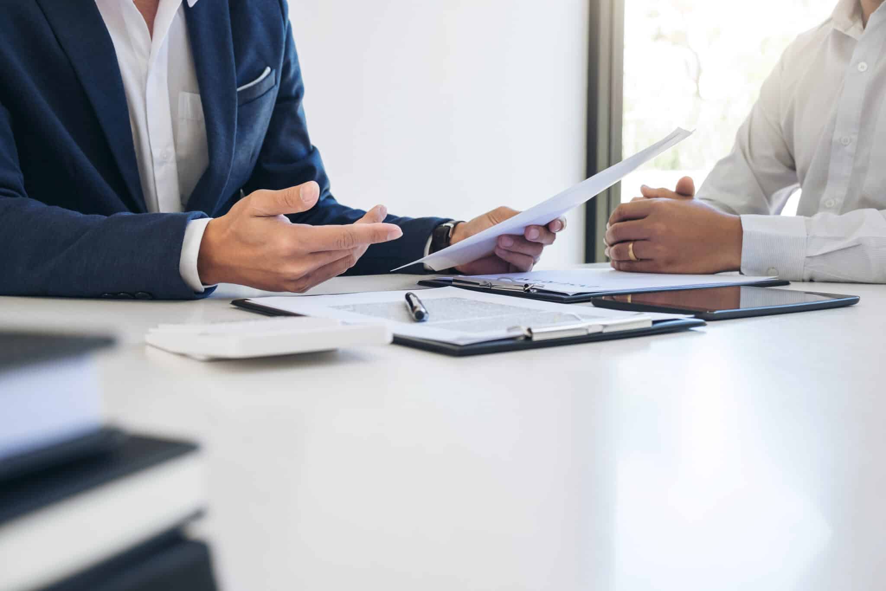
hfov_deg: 46.4
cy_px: 296
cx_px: 443
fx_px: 1034
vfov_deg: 31.9
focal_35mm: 42
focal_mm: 27.7
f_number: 4
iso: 320
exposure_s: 1/100
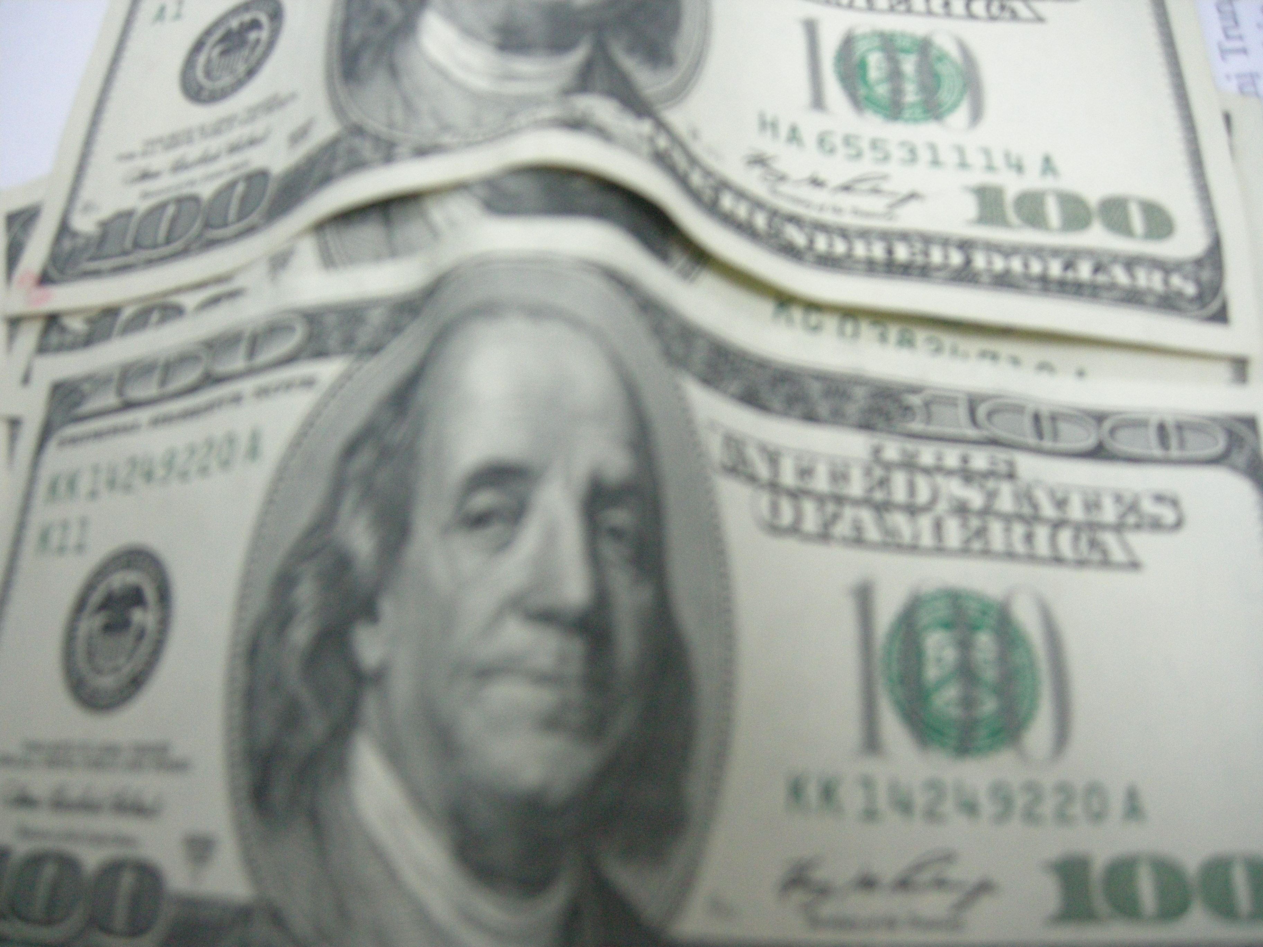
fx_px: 1313
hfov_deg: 51.4
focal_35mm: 36
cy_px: 474
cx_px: 632
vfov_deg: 39.7
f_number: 2.7
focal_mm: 7.5
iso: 400
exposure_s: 1/29.1
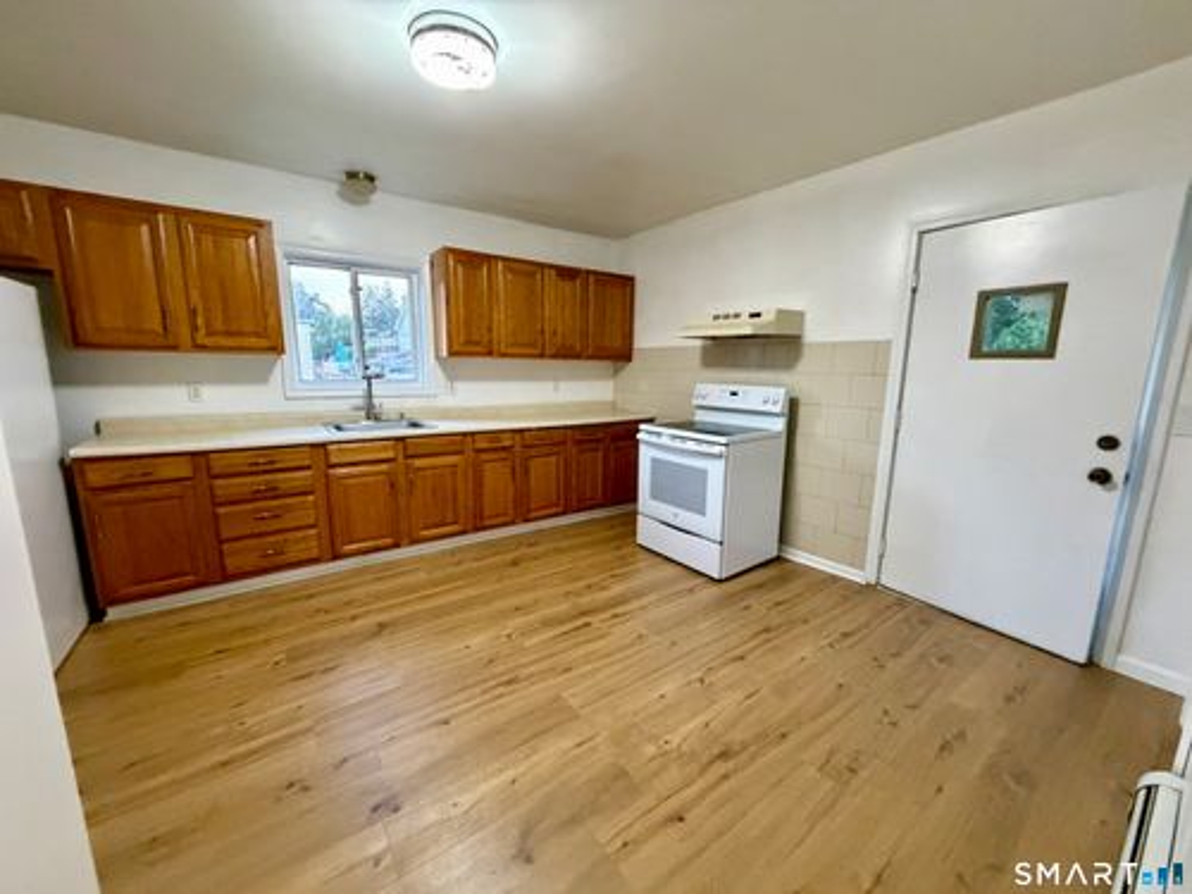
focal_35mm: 14
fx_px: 482
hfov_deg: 102.1
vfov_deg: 85.7
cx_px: 596
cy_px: 447
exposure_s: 1/60
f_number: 2.2
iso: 640
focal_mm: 2.22
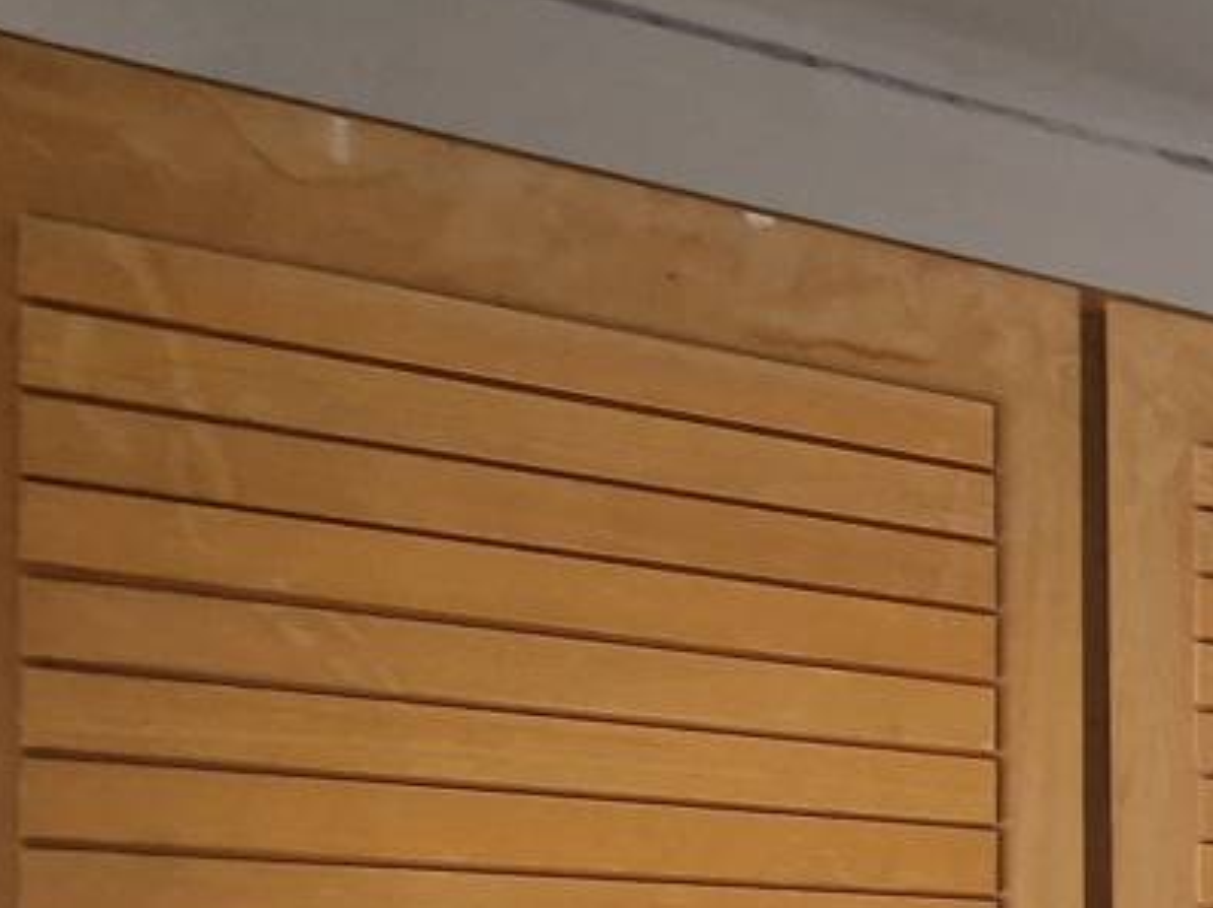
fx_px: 1716
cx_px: 2264
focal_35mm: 49
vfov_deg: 26.3
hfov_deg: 21.3
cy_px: 1098
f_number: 2.2
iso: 320
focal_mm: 2.2
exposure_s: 1/30
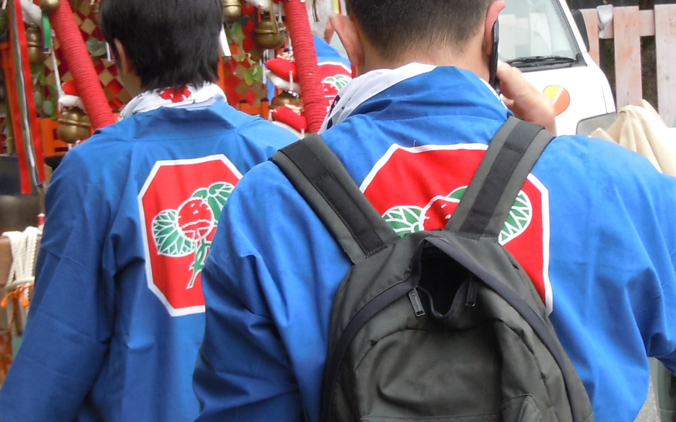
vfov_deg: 5.1
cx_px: 362
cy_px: 288
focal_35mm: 257
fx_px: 4735
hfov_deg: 8.2
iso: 125
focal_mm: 21.5
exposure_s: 1/100
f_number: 5.4
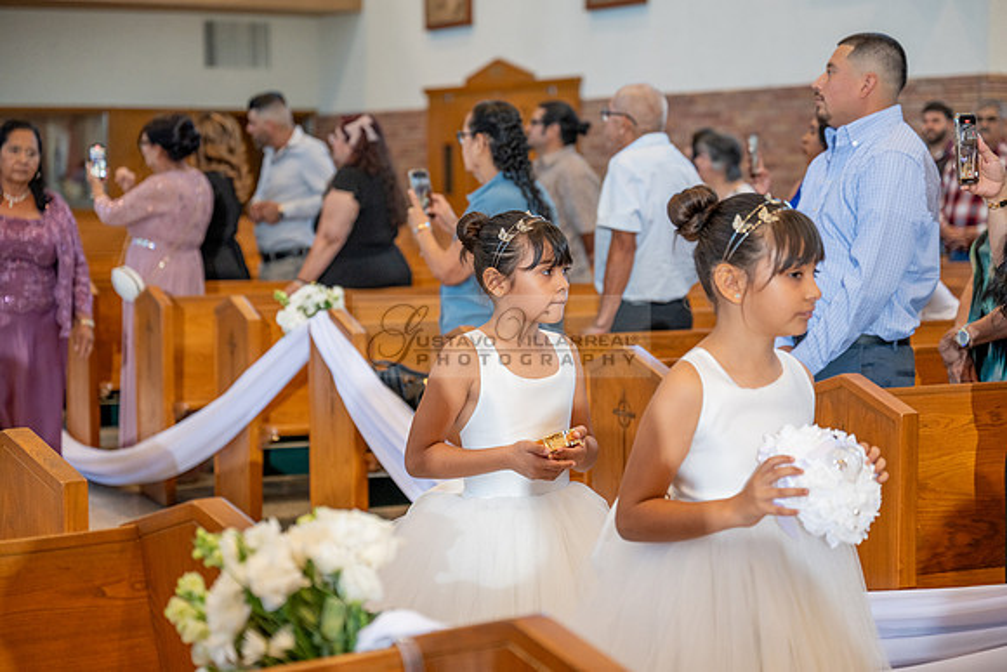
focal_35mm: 70
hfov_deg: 28.8
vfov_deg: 19.5
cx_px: 504
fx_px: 1958
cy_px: 336
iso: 1000
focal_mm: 70
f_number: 3.2
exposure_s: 1/200
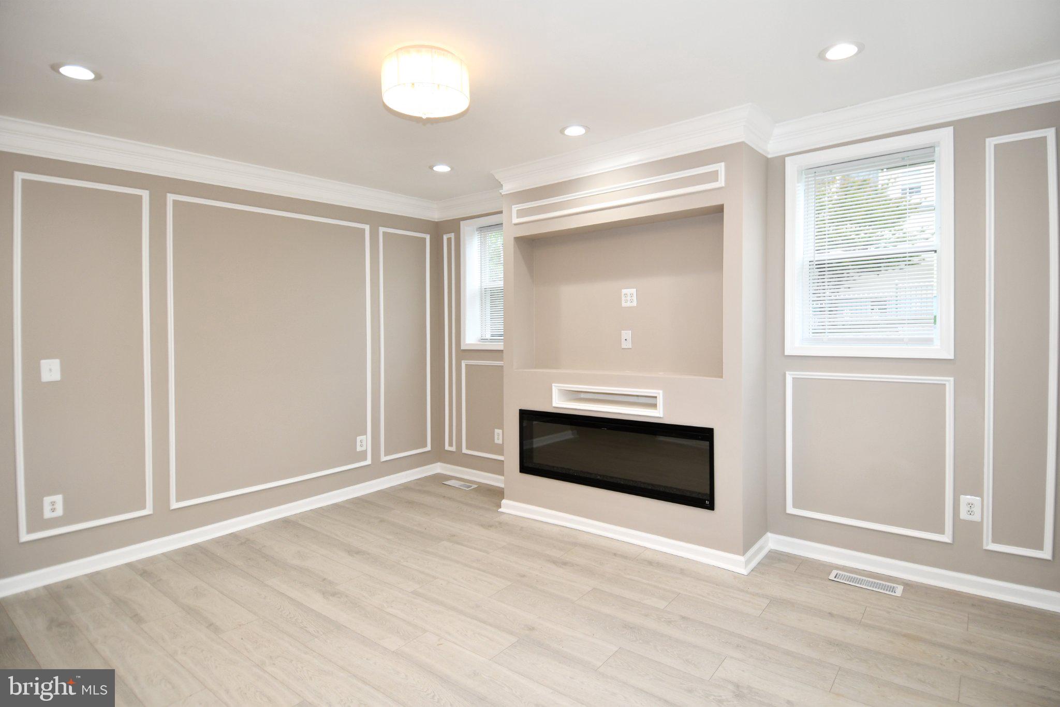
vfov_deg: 67.4
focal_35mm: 18
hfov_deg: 90.0
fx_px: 530
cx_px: 530
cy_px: 354
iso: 200
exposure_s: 1/80
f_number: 4.5
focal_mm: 12
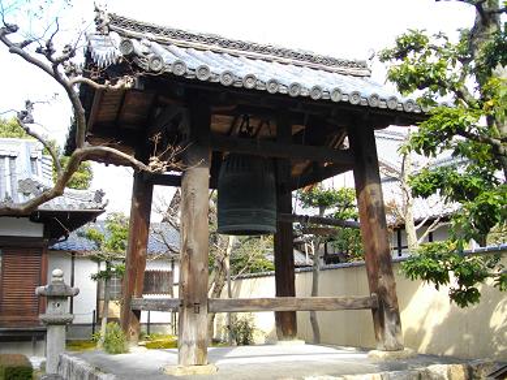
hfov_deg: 46.8
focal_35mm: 40
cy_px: 190
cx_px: 254
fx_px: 586
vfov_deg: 36.0
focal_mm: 7.1
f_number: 3.2
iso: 100
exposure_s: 1/200
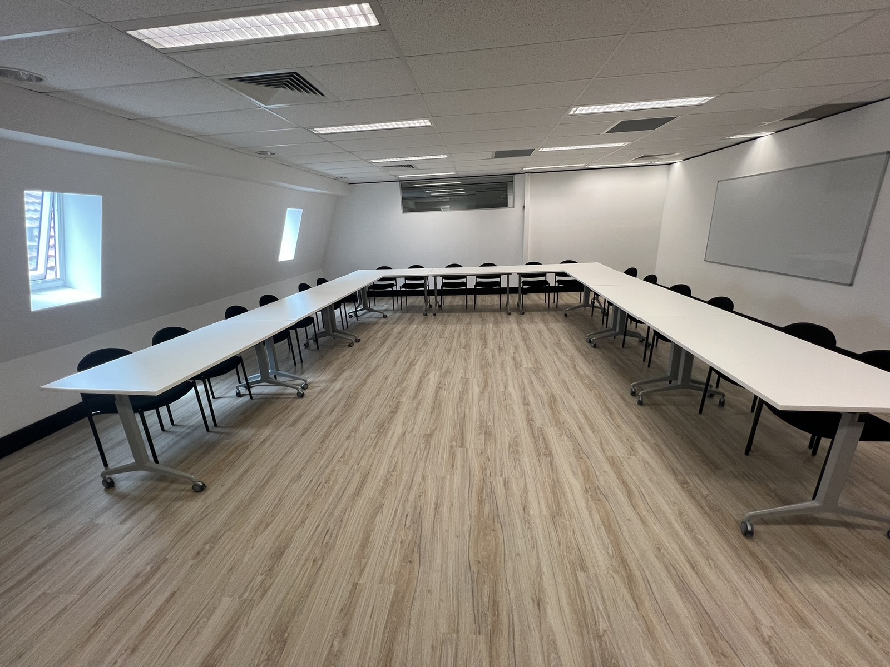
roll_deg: +2.5
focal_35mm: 13
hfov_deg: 106.2
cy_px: 334
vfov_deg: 89.9
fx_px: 334
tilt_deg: -17.5
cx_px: 445
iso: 80
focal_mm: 1.57
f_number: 1.8
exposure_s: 1/100
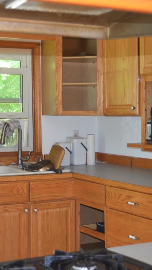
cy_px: 135
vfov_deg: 27.9
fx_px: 545
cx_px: 58
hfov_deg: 15.9
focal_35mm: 76
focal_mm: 32
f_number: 4.5
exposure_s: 1/60
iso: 1250
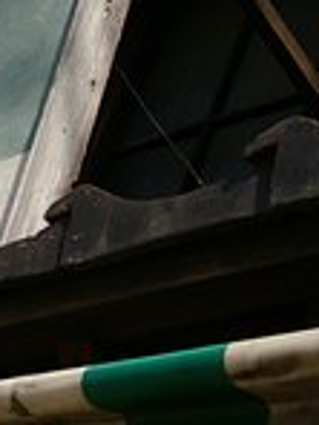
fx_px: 1720
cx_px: -313
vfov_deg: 13.9
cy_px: 6
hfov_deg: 9.9
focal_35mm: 140
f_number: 8
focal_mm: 28
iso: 200
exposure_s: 1/500
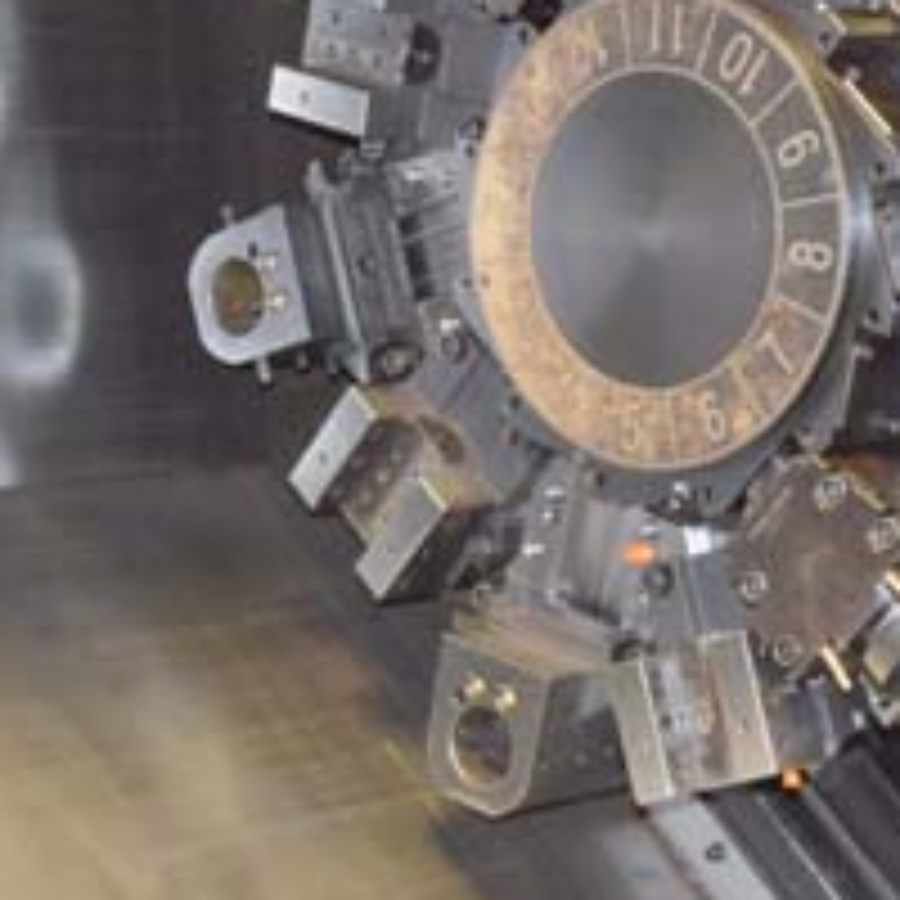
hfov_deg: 16.9
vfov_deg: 16.9
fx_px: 3000
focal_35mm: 102
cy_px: 706
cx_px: 747
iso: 500
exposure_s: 1/60
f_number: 3.8
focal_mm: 20
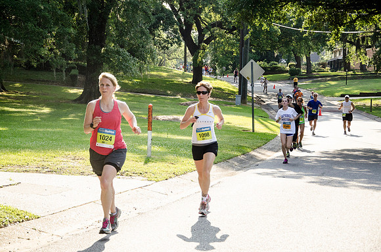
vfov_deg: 15.6
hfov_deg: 23.4
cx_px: 190
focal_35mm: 87
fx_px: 919
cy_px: 126
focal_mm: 58
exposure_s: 1/1600
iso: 800
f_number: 5
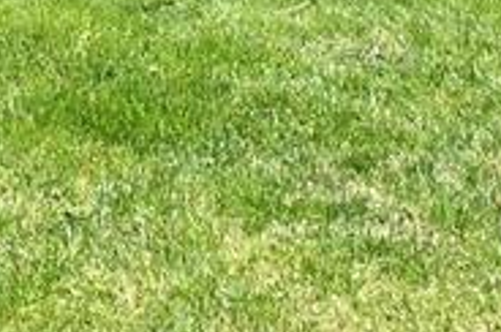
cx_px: -335
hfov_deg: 12.8
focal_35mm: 149
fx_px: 2070
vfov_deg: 8.1
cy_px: -577
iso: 2000
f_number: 6.3
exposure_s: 1/6400
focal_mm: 13
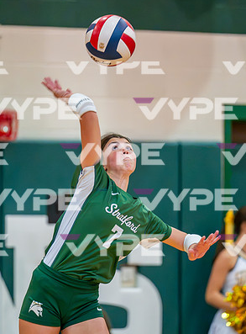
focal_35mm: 350
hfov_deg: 4.2
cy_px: 155
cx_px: 92
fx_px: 3351
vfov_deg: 5.7
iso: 8000
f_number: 2.8
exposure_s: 1/800
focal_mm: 200
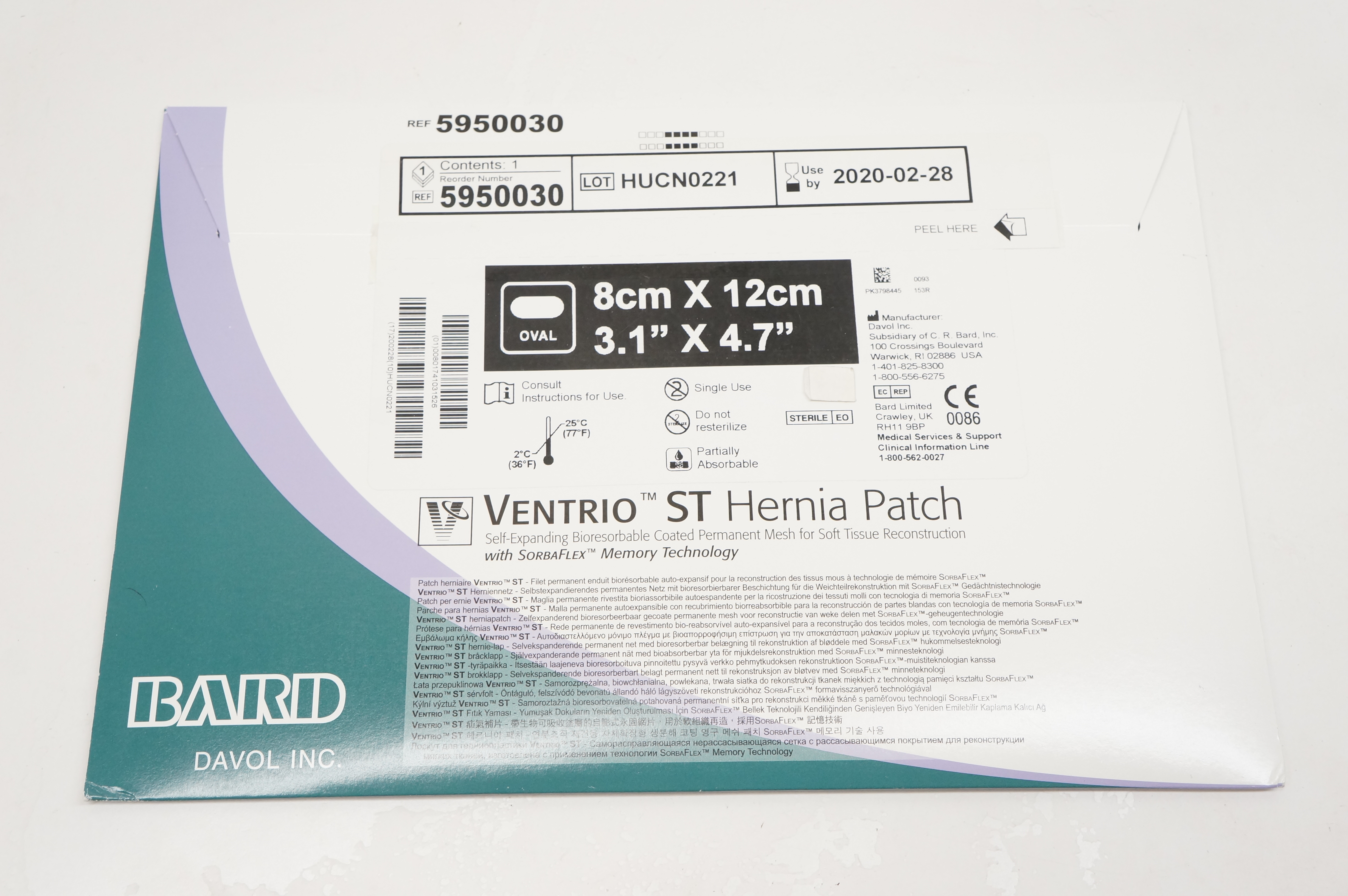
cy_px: 448
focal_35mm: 40
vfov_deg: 32.9
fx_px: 1515
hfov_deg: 48.0
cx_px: 674
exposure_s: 1/100
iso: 800
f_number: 7.1
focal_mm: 27
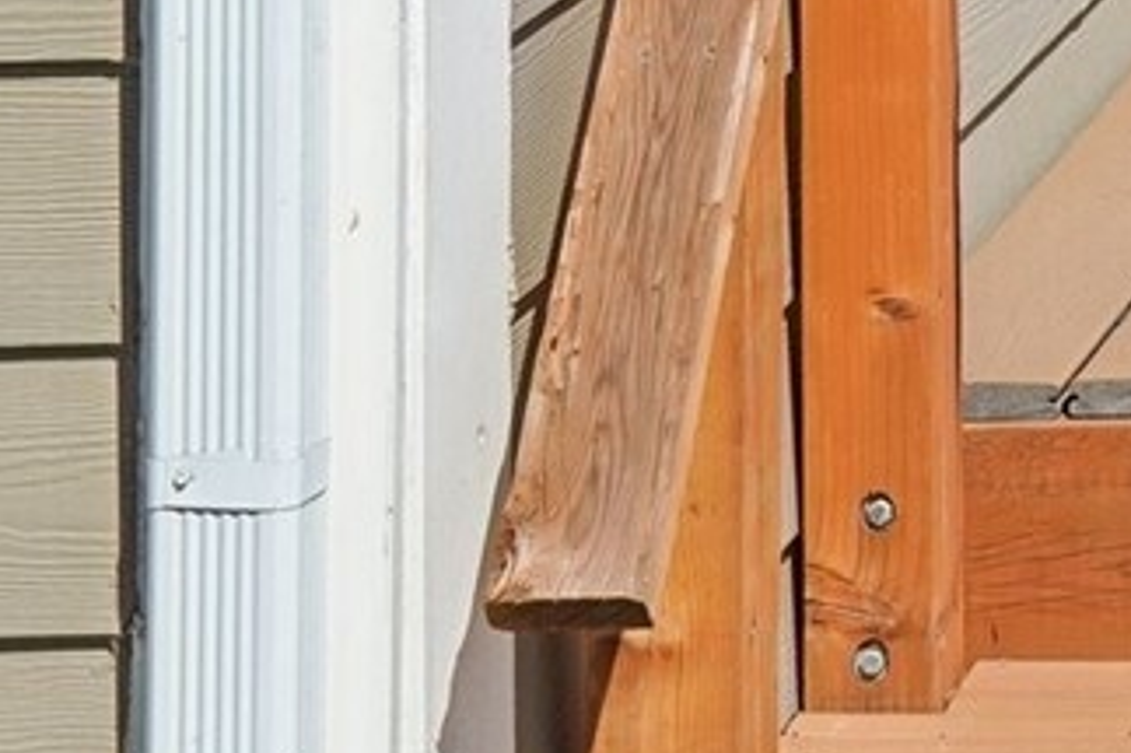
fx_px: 5777
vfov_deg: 7.0
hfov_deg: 10.4
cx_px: 2211
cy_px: -1140
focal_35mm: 184
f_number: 8
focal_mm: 35
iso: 400
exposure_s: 1/1250
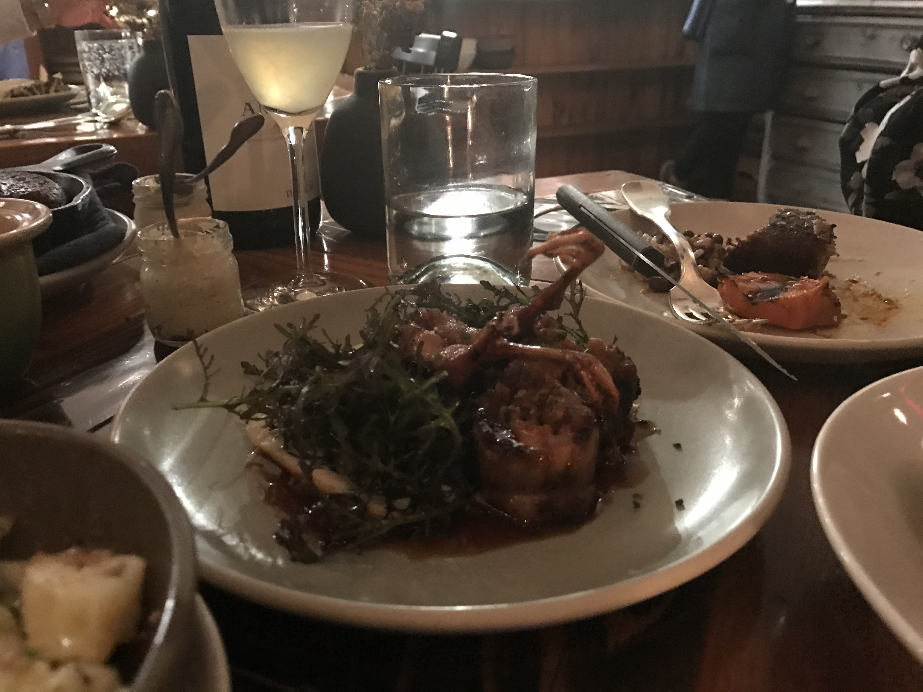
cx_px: 462
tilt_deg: -24.4
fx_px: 747
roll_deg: +1.8
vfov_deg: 49.7
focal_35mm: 28
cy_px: 346
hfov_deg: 63.4
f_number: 1.8
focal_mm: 3.99
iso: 100
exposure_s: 1/4
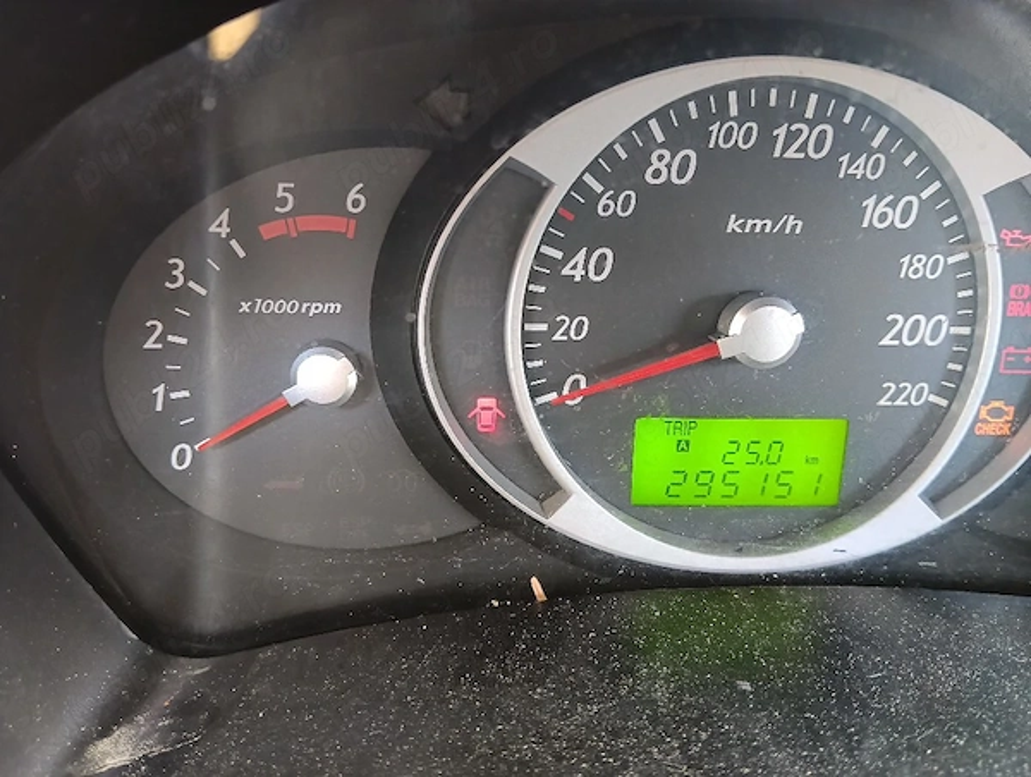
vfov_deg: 53.2
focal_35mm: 26
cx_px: 516
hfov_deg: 67.2
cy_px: 388
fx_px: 776
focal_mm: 3.96
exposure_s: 1/25
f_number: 1.8
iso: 1067
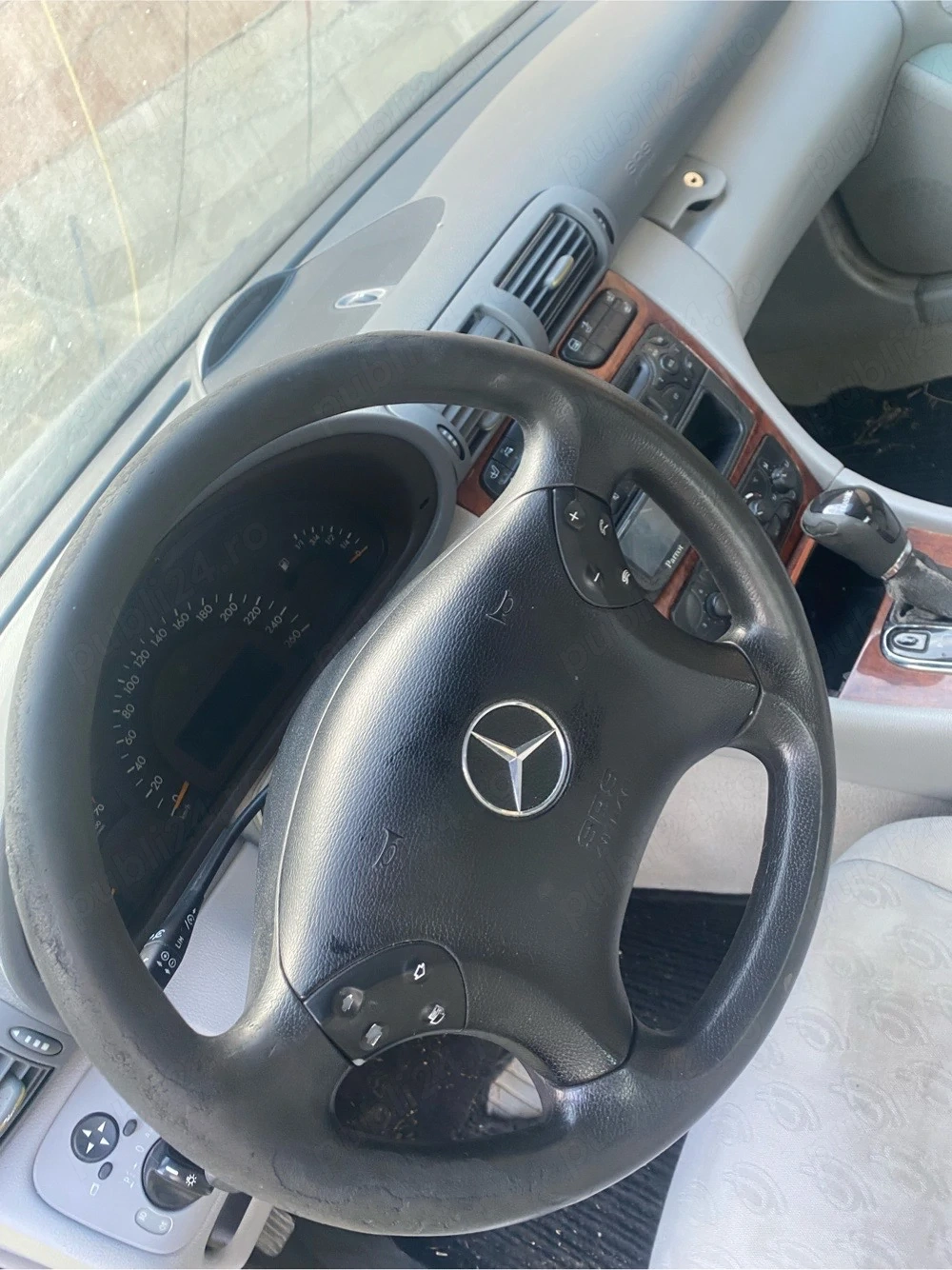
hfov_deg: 53.0
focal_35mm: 26
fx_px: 954
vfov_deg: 67.3
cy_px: 635
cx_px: 476
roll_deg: +35.9
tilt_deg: -30.3
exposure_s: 1/87
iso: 125
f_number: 1.8
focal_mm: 4.25
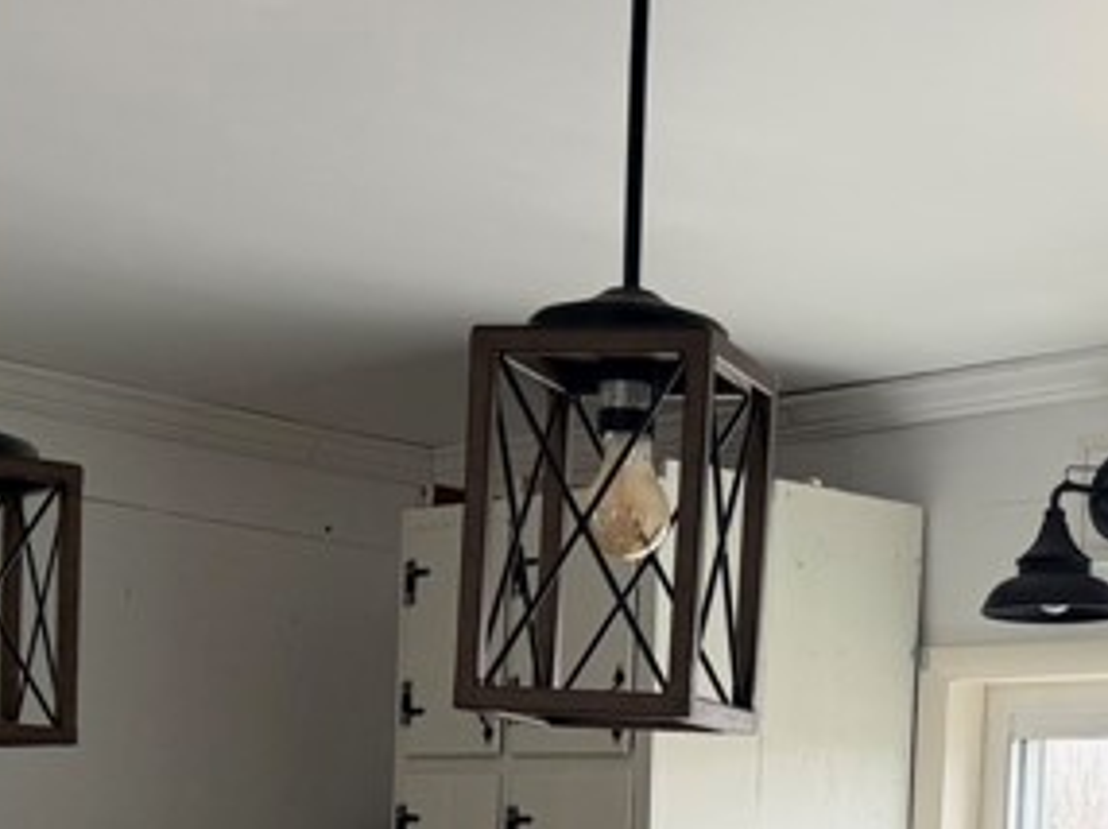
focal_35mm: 86
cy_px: 1023
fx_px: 2750
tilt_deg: -0.2
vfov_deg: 16.4
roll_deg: -3.8
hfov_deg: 22.7
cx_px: 705
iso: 80
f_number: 1.78
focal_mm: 6.76
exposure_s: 1/139
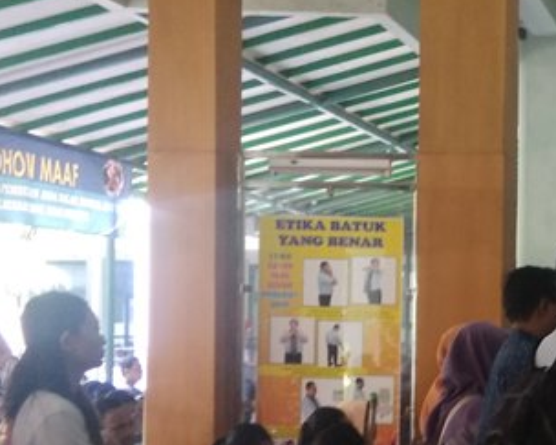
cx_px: 655
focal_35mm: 69
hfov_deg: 25.0
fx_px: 1135
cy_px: 328
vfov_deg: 22.0
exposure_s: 1/25
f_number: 2
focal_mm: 3.57
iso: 400
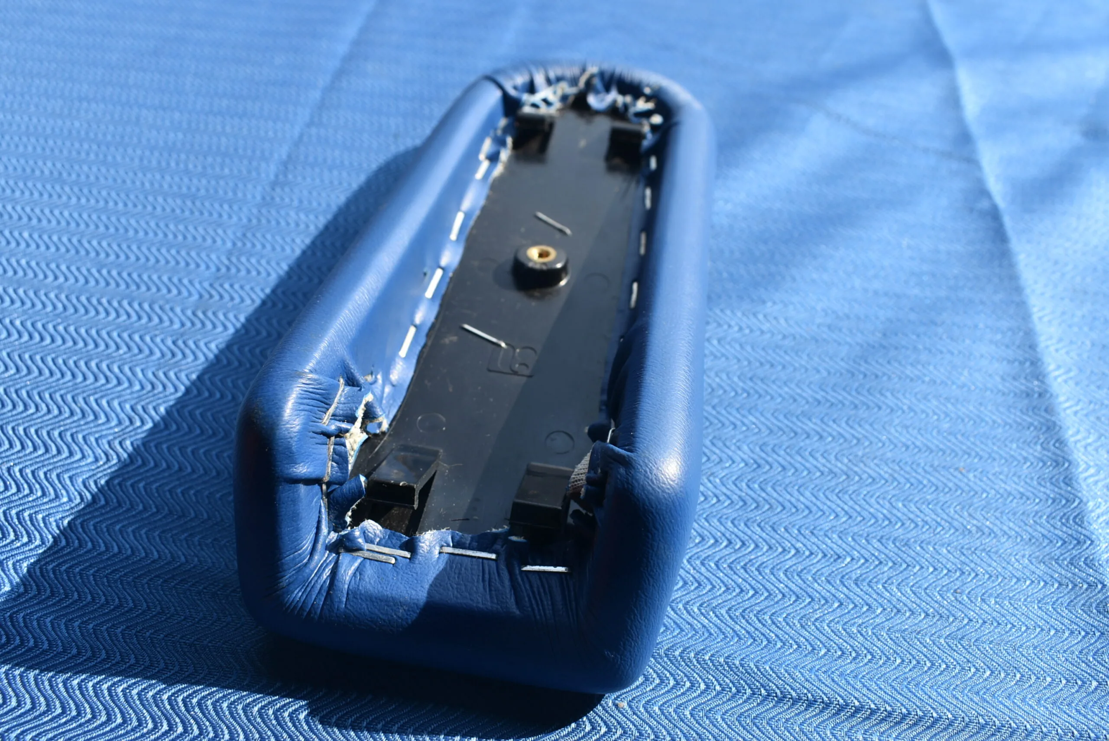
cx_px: 554
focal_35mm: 33
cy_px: 370
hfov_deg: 57.2
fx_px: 1017
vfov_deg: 40.0
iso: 100
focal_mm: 22
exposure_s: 1/160
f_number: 8
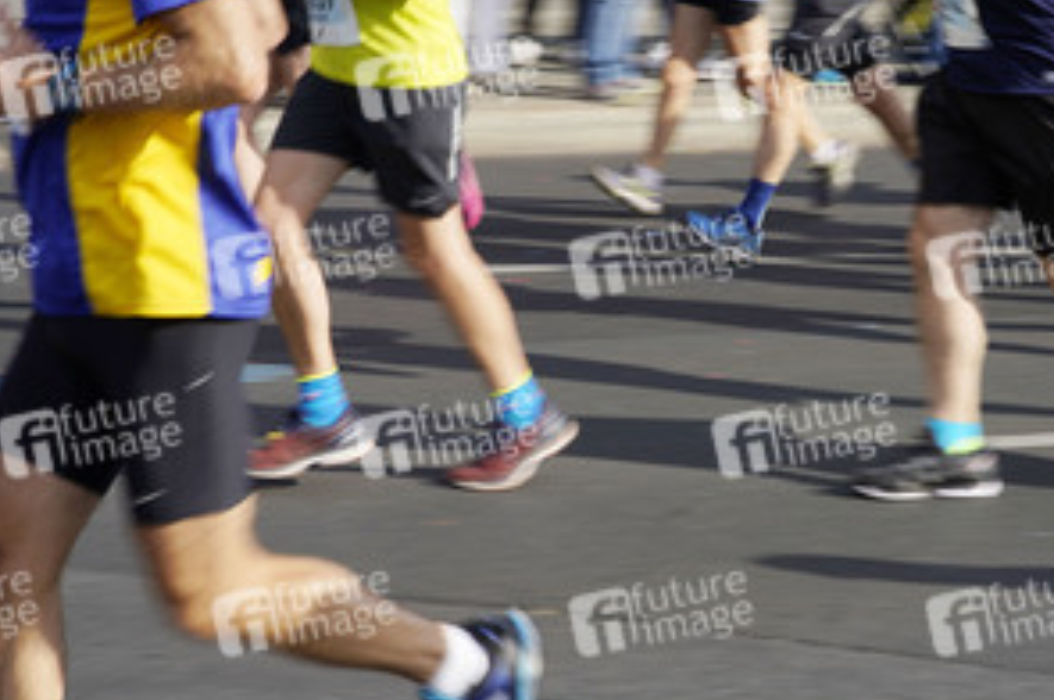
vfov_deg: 10.5
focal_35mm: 130
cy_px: 346
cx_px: 709
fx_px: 3802
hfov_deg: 15.7
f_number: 16
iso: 100
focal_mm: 85
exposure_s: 1/60
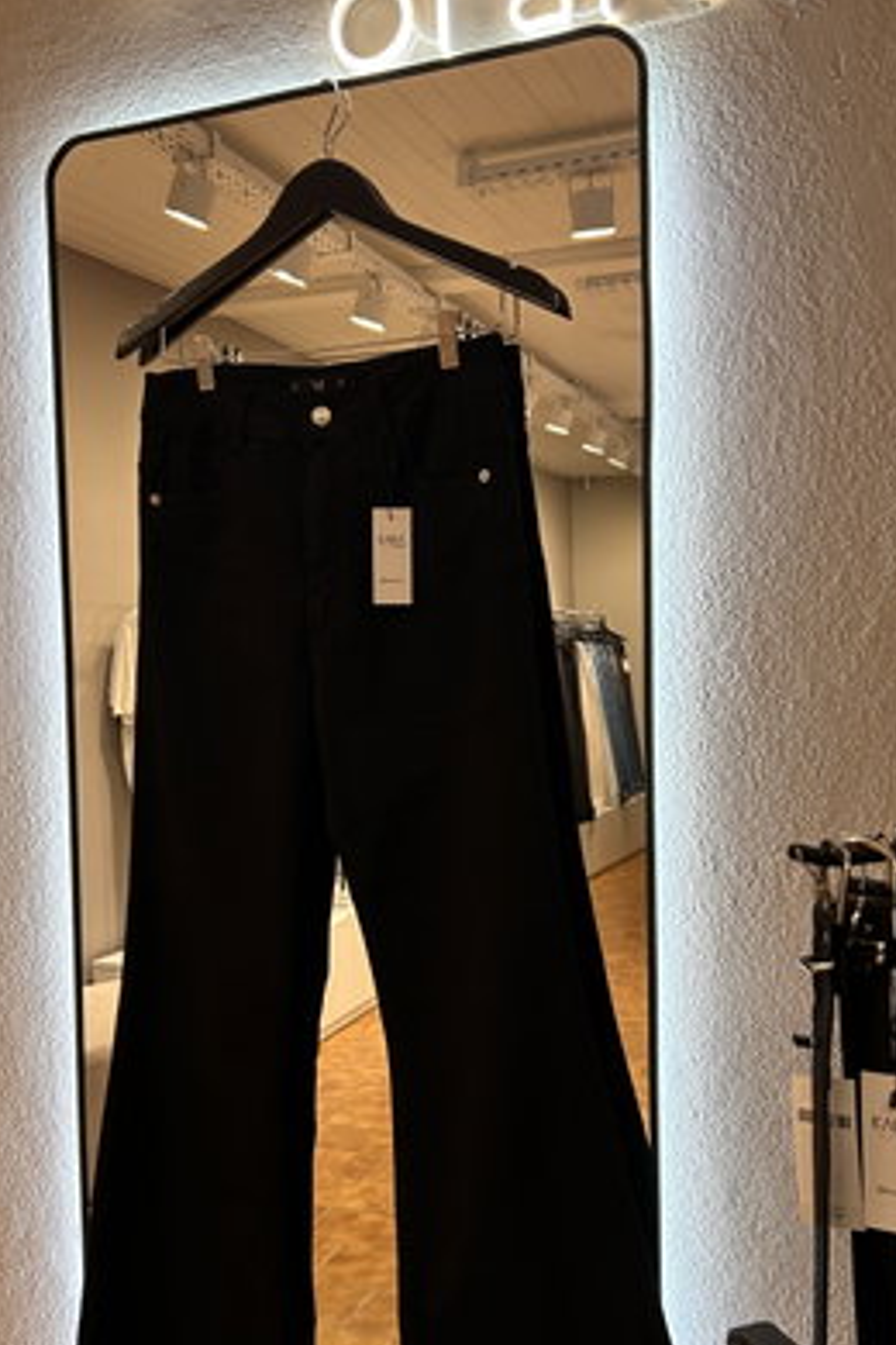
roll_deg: +2.0
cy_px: 719
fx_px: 1381
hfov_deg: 35.8
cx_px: 358
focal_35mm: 37
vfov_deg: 51.8
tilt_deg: -3.7
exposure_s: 1/50
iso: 80
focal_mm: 5.7
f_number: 1.5
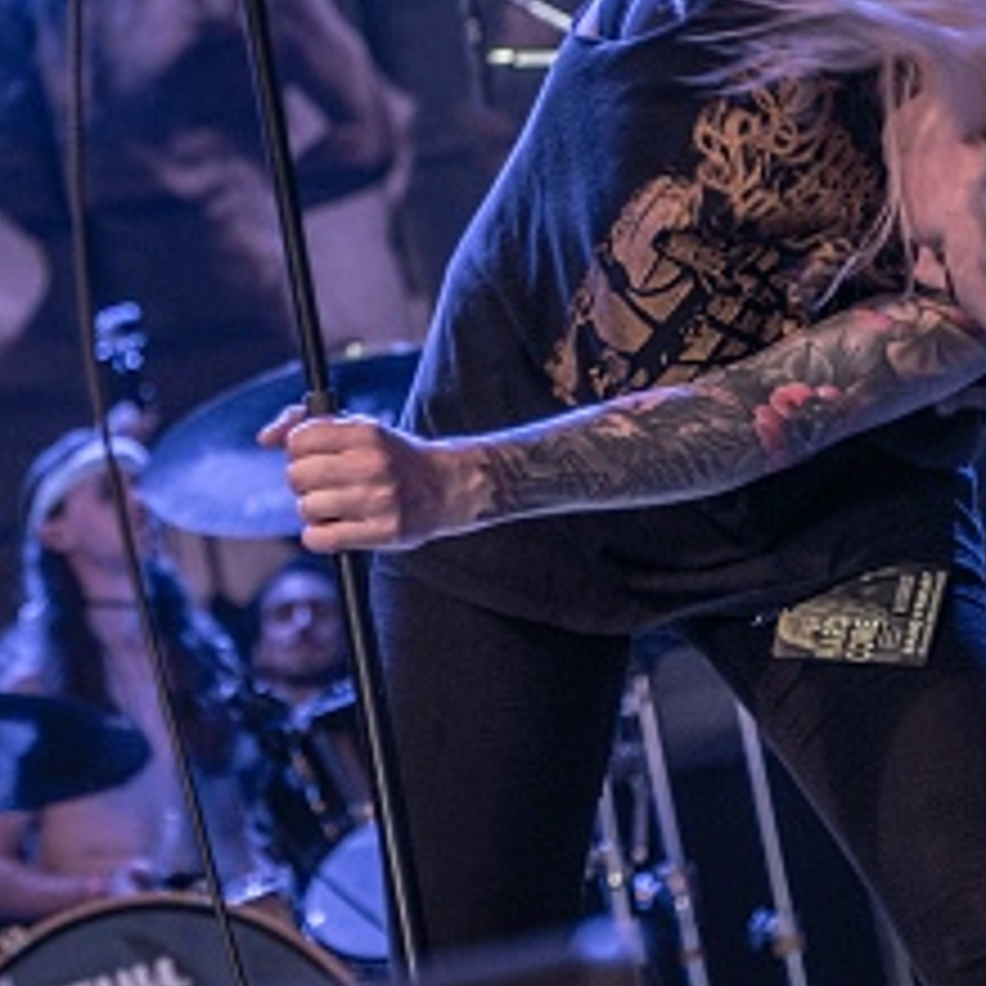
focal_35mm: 162
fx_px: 5221
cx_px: 275
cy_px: -34
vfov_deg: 10.7
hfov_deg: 10.8
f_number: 2.8
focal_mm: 58
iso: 800
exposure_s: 1/100
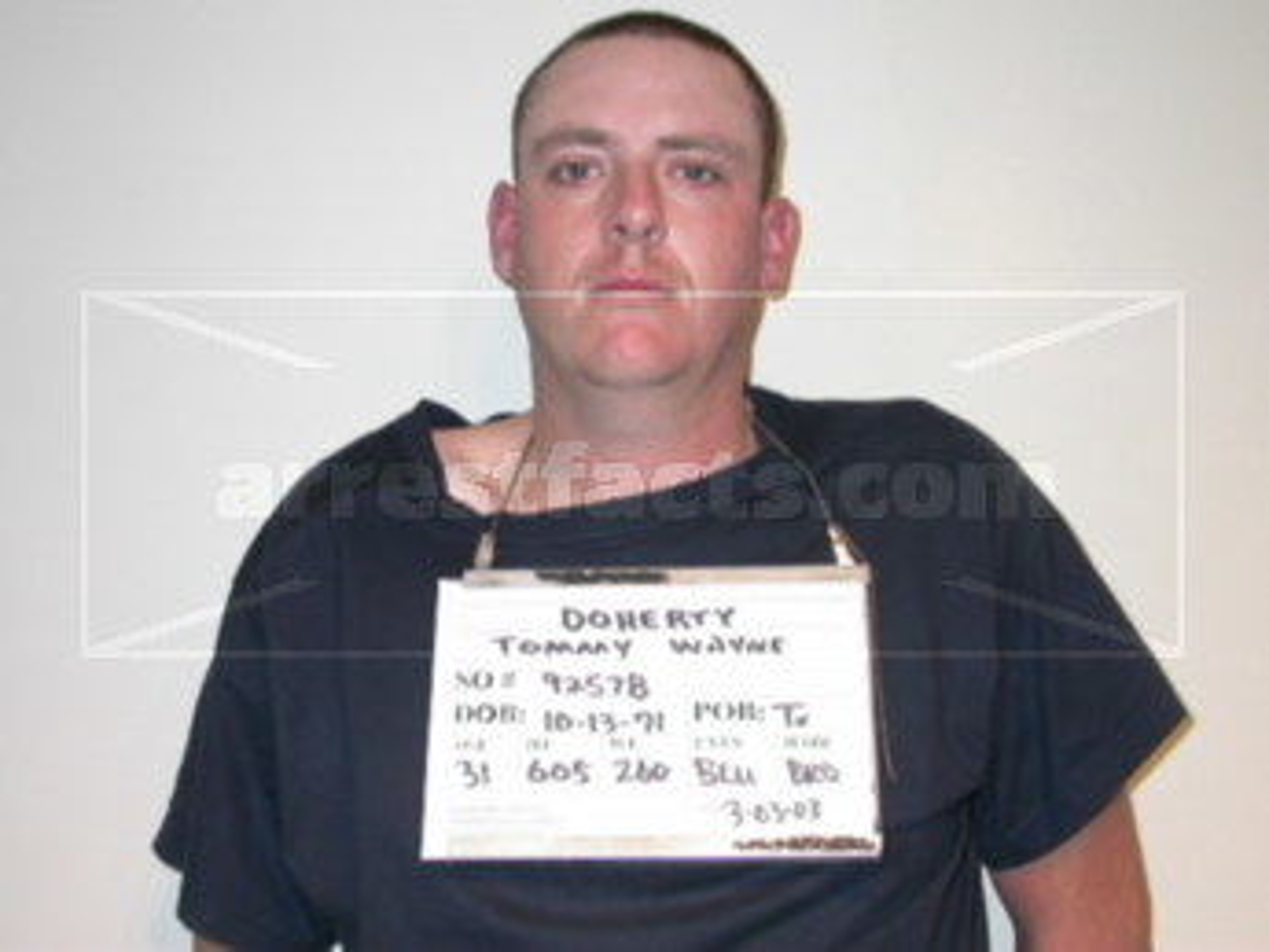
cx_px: 634
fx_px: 2200
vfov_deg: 24.4
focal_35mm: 60
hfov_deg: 32.2
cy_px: 476
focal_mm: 12.4
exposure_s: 1/60.3
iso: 100
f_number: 3.1
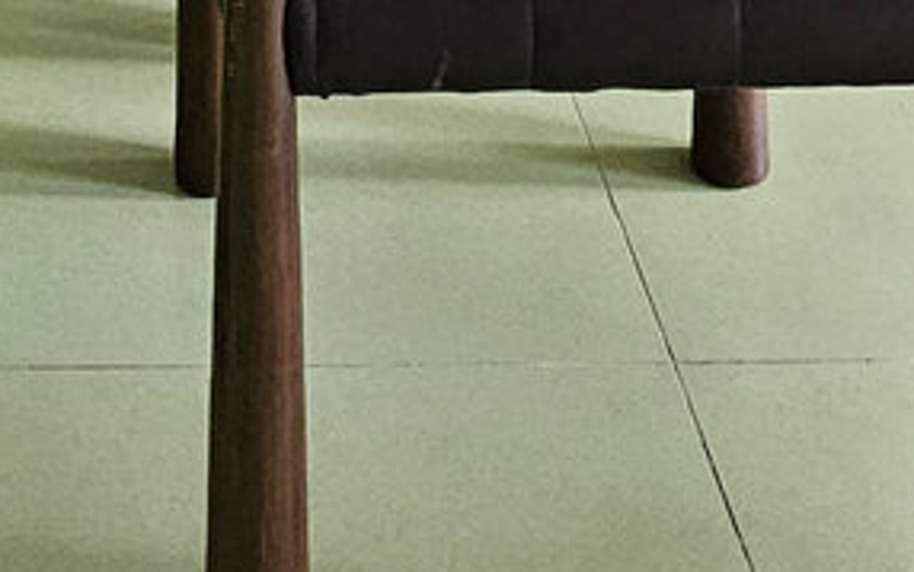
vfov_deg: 11.5
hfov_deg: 26.1
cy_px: -1048
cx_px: 141
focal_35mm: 77
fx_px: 1919
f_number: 2.2
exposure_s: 1/50
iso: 250
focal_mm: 2.2
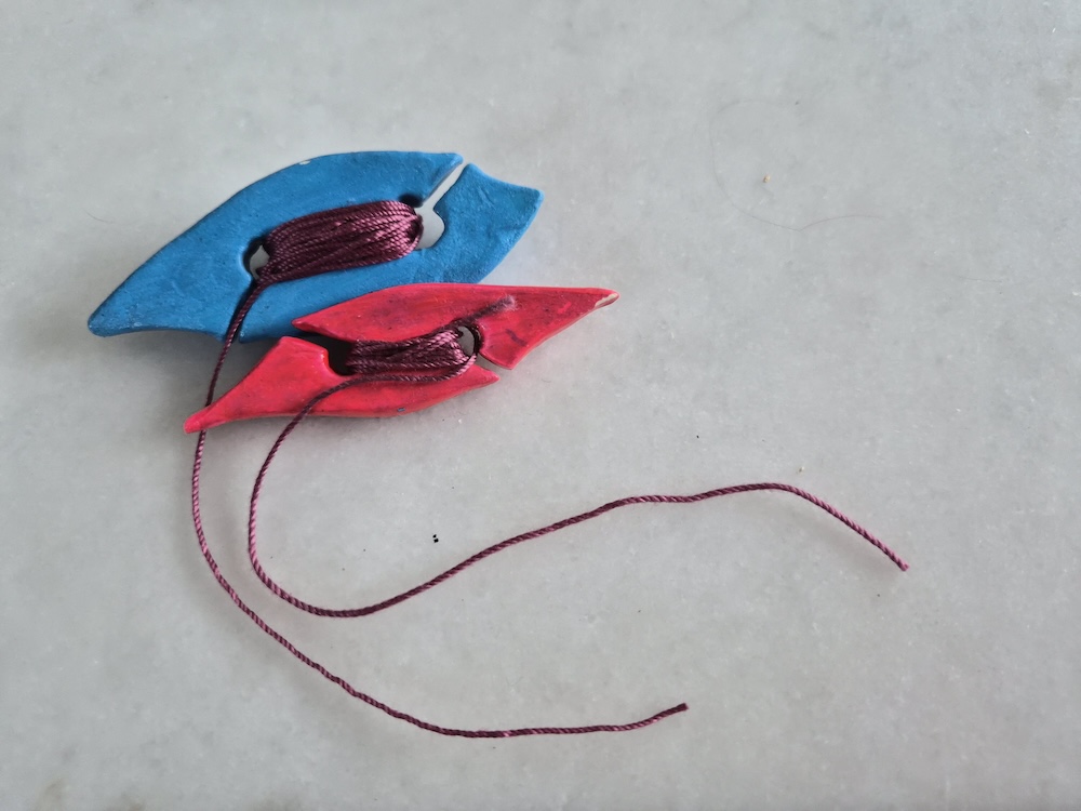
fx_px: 718
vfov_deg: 58.9
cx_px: 540
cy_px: 406
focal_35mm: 23
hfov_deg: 73.9
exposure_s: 1/100
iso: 250
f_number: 1.8
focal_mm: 5.4
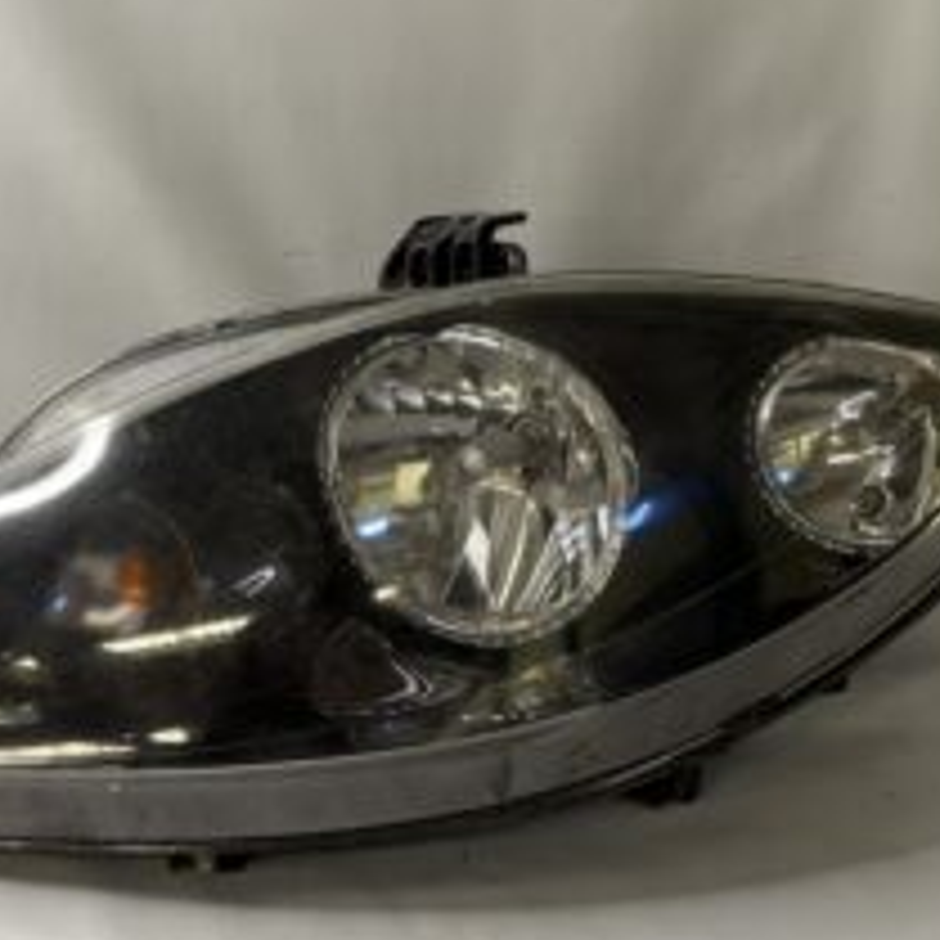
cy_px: 504
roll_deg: -1.7
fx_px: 1352
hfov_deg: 38.2
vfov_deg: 38.3
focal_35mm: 44
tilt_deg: -30.1
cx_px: 382
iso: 125
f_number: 1.6
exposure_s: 1/60
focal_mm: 5.96
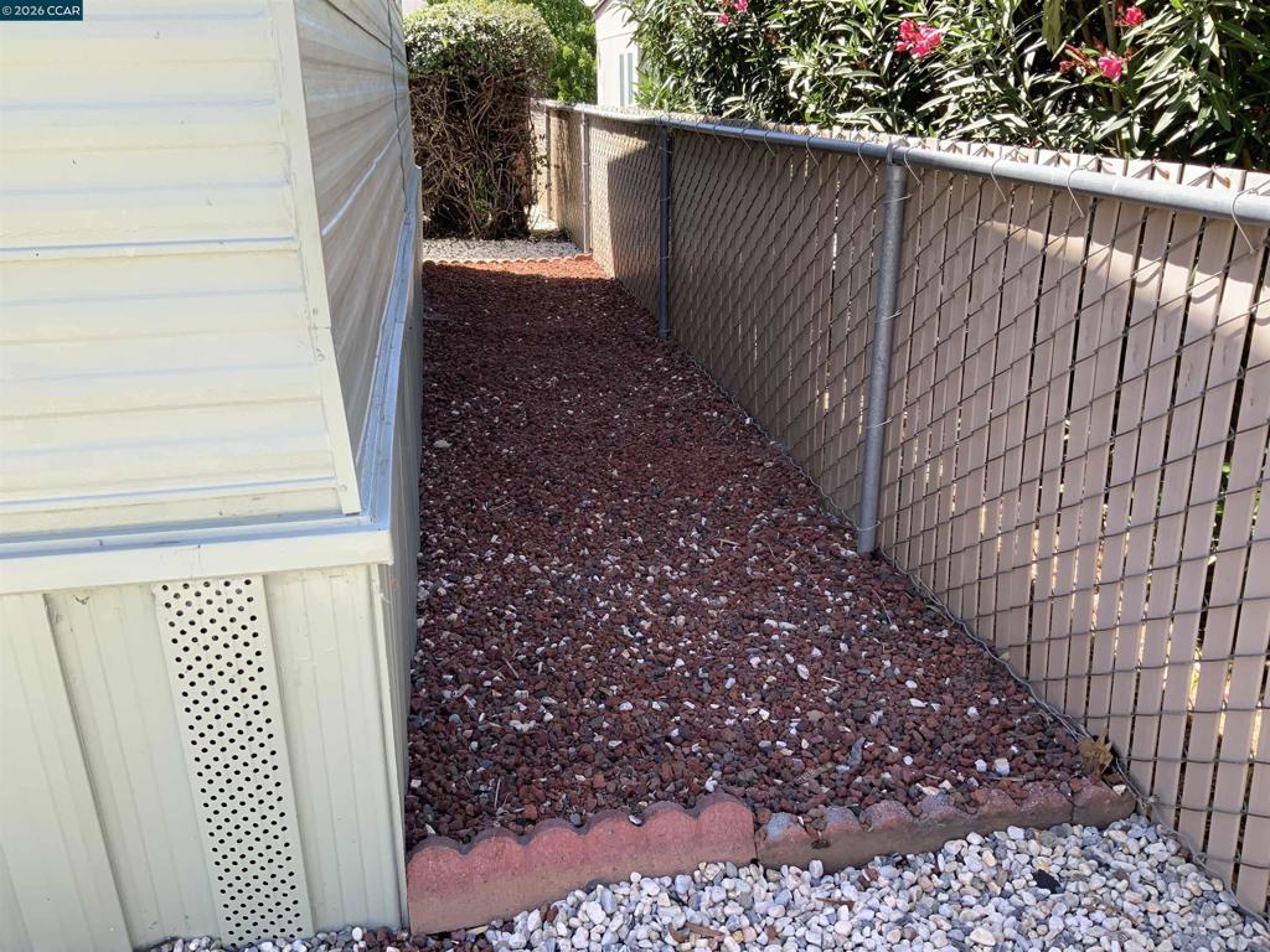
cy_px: 476
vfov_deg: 48.2
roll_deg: +1.4
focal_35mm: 29
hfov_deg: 61.7
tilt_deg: -21.7
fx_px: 1064
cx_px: 635
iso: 16
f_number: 1.8
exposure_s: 1/256
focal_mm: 3
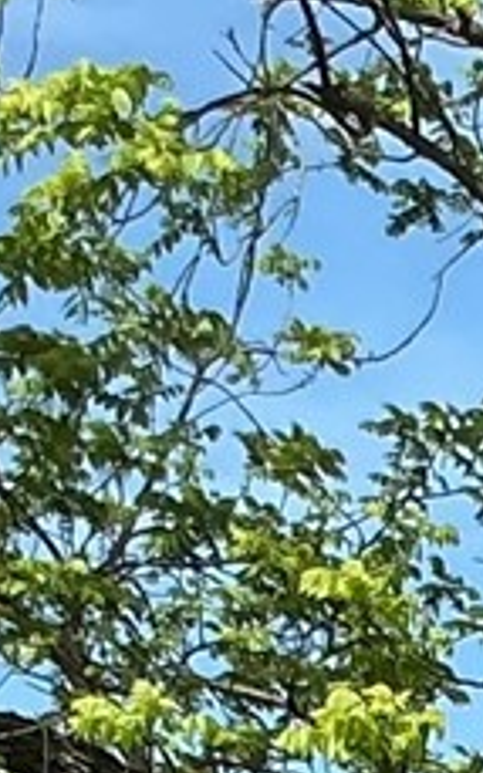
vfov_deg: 7.2
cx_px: 787
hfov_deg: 5.0
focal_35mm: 258
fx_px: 5437
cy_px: 2319
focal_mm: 3
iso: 25
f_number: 1.8
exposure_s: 1/1195
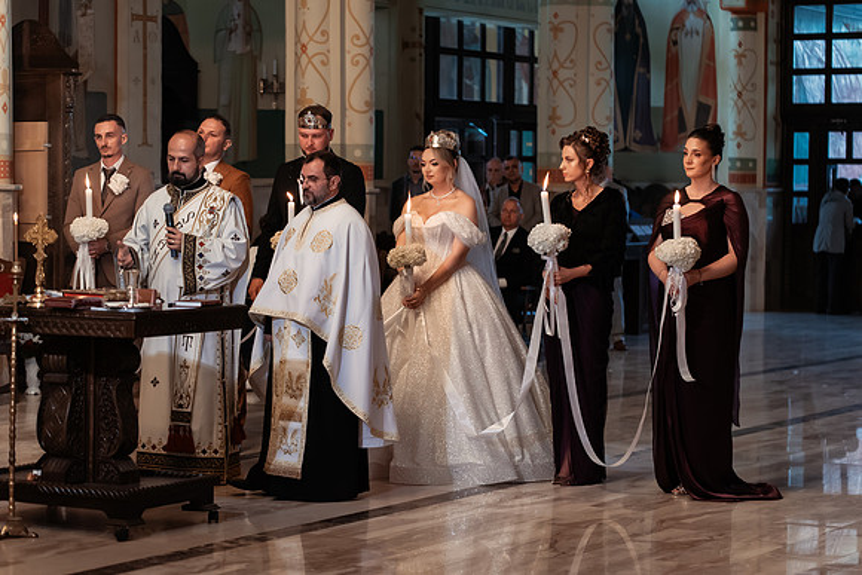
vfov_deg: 14.7
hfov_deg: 21.9
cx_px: 431
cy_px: 288
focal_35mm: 93
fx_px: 2226
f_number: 3.5
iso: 3200
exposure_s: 1/250
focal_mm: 90
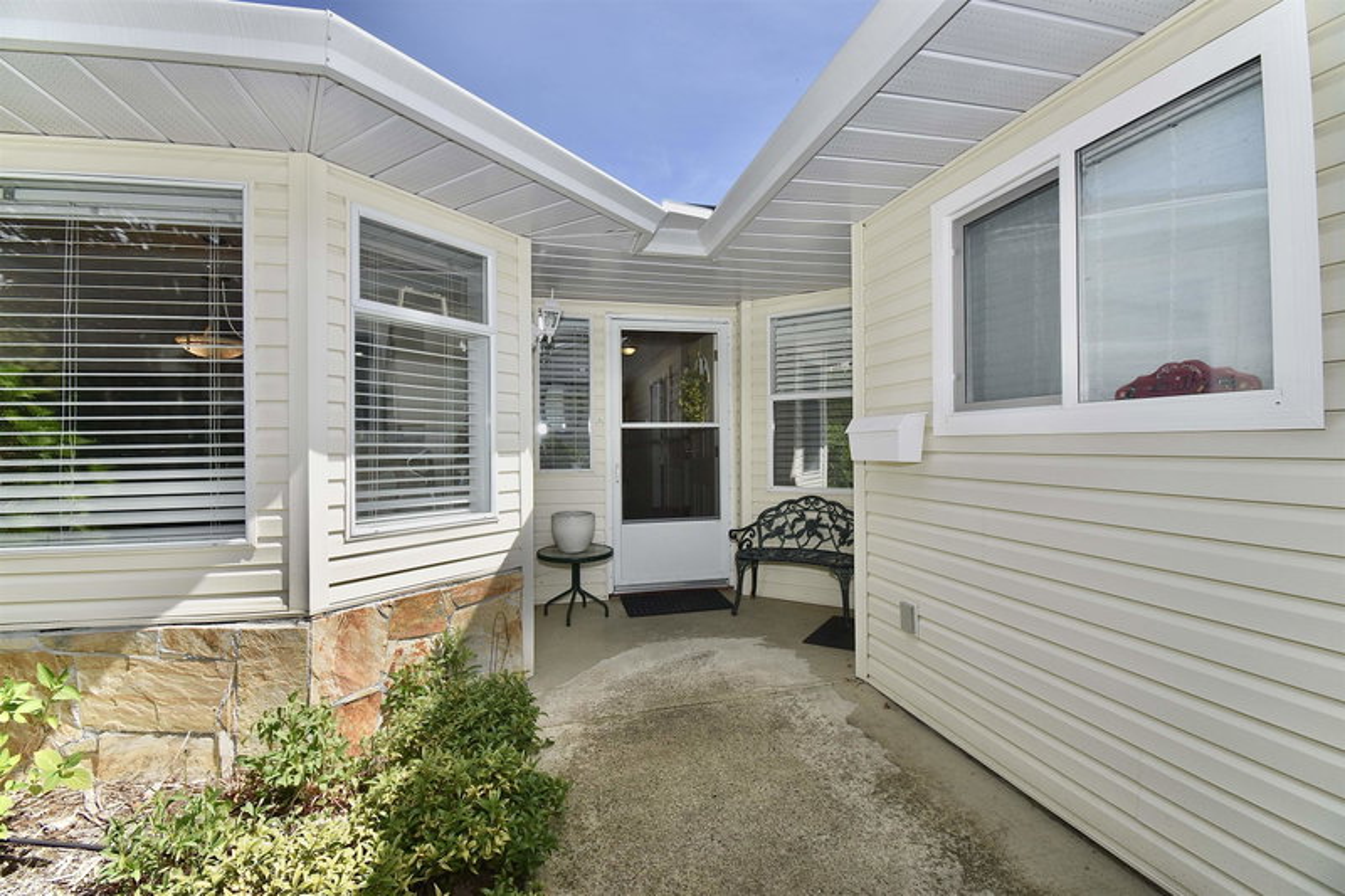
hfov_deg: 100.4
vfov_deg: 77.3
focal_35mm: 15
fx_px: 560
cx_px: 672
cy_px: 448
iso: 125
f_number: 8
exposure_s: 1/250
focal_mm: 10
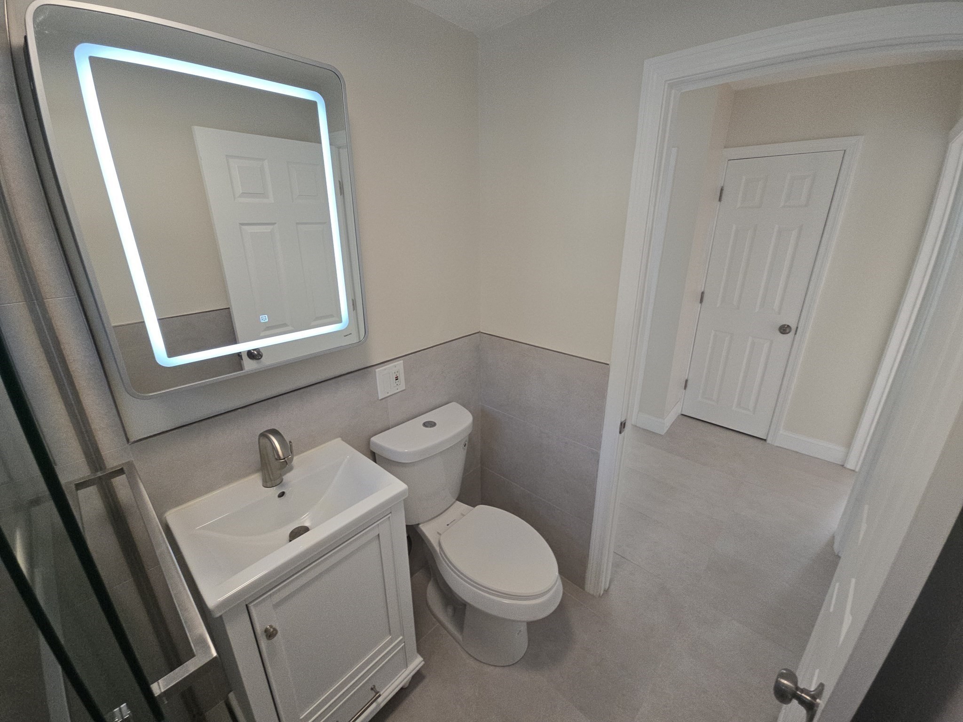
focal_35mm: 13
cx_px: 482
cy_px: 361
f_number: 2.2
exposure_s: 1/60
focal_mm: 2.2
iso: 50
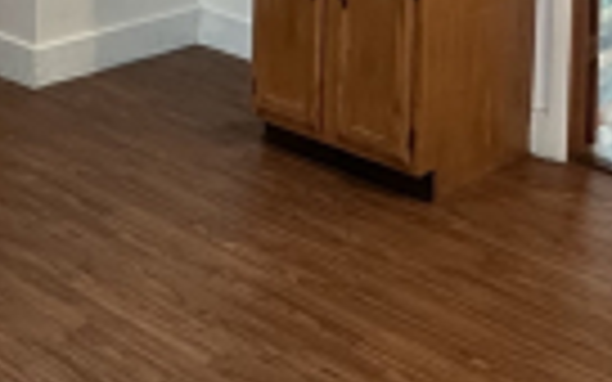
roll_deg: -2.5
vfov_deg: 15.5
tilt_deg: -1.0
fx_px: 1218
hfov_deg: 28.2
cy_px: -288
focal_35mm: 73
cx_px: 344
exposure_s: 1/120
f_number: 2.2
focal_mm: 2.22
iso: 320
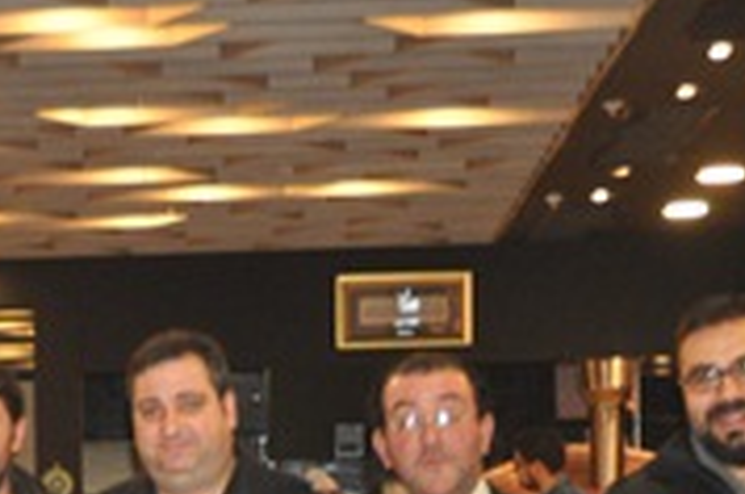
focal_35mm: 167
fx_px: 3445
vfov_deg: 7.9
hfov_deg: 12.0
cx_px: -176
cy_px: 873
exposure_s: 1/60
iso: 800
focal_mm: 31
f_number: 4
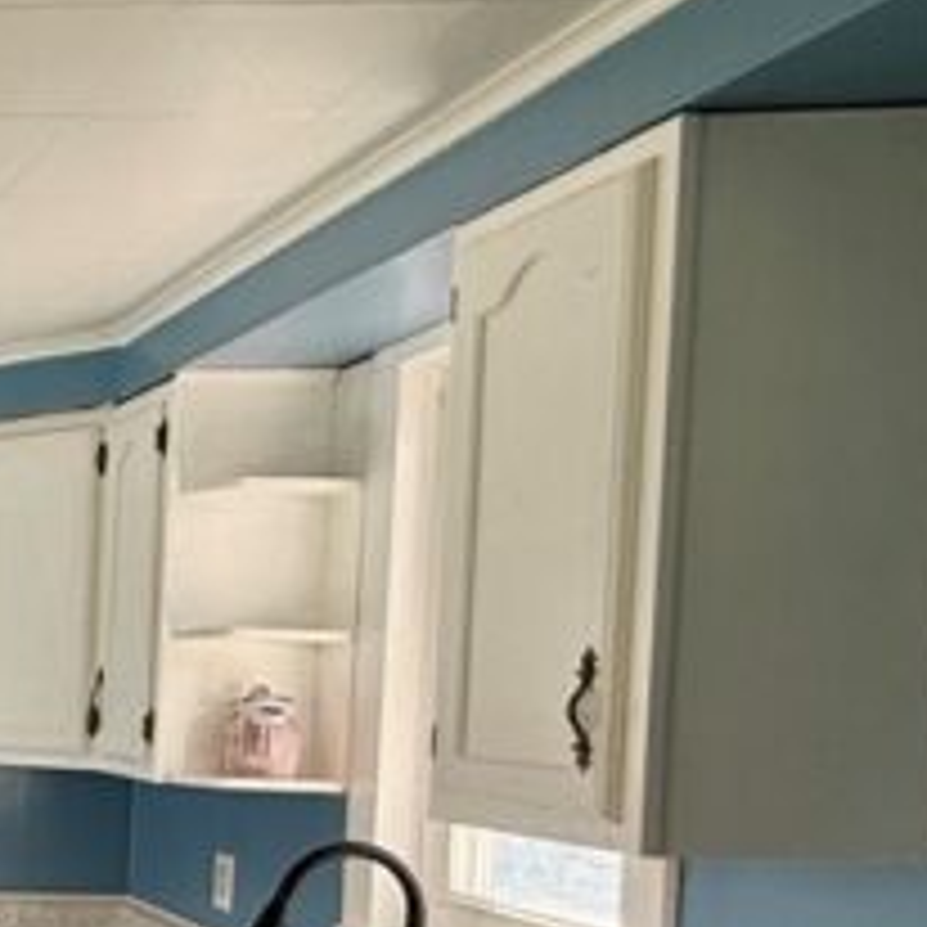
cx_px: -558
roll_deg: -0.5
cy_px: 752
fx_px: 1454
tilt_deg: -2.2
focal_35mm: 48
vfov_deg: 34.2
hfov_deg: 24.6
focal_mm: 2.22
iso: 64
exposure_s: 1/148
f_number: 2.2
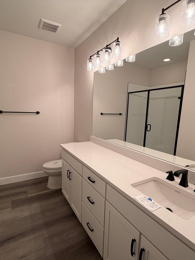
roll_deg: -1.5
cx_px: 96
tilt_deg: -8.9
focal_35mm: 19
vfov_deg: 84.7
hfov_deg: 68.7
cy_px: 132
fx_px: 143
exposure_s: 1/120
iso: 80
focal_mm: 2.22
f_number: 2.2
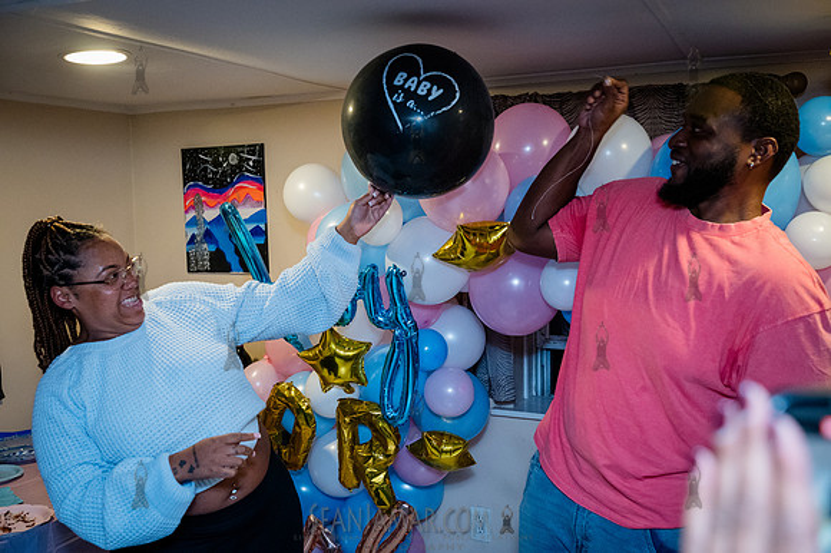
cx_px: 416
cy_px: 276
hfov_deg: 54.5
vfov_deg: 37.8
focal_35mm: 35
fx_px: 807
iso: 6400
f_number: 4
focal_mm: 35
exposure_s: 1/320
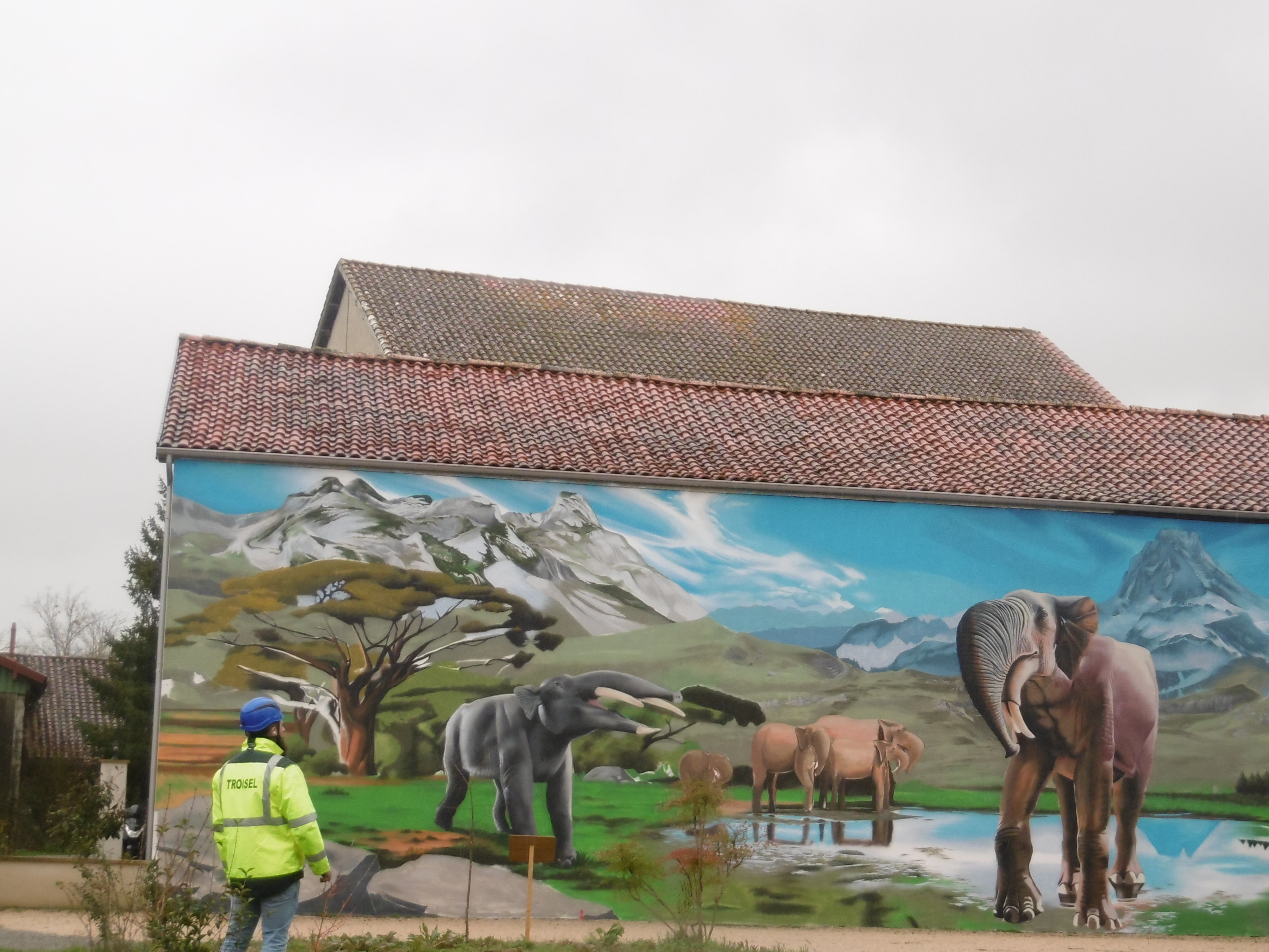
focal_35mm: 77
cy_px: 577
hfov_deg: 25.1
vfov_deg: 19.1
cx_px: 943
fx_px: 2823
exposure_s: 1/200
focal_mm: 9.2
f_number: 4
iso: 100
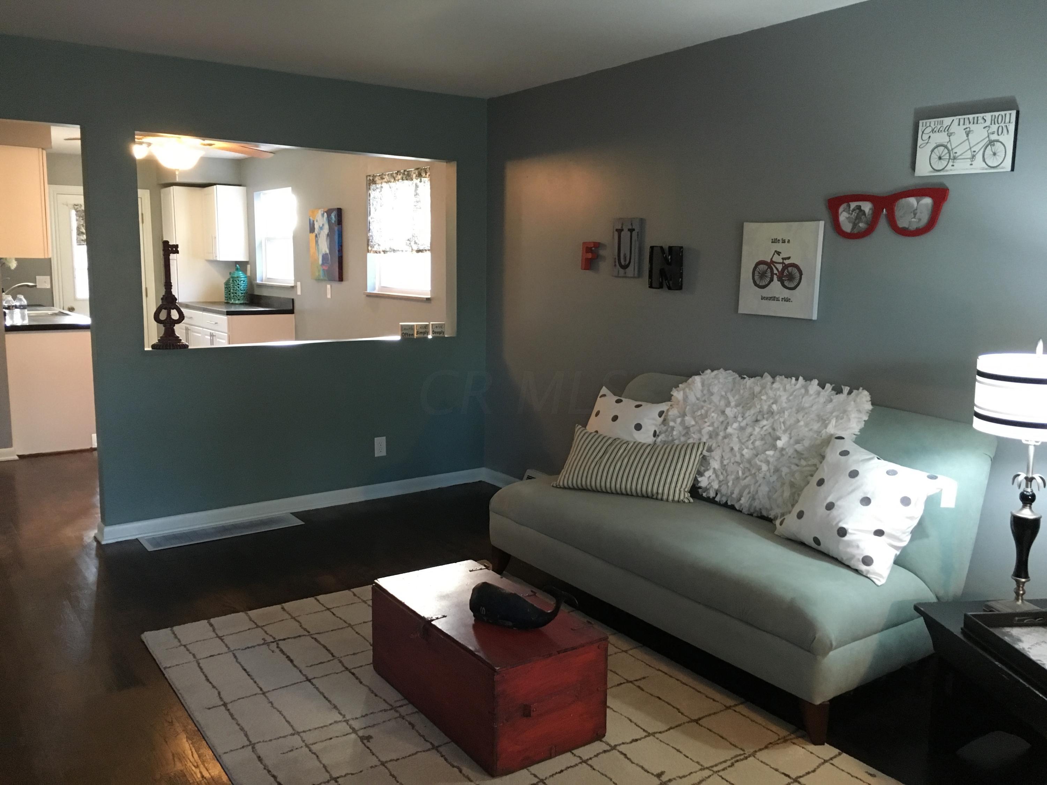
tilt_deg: -6.7
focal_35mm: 29
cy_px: 392
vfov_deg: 48.2
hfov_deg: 61.7
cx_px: 524
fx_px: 877
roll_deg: -0.5
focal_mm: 4.15
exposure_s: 1/30
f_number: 2.2
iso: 200
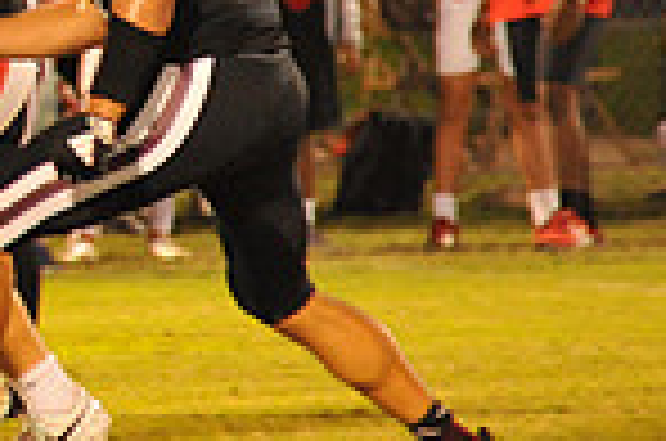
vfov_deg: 1.7
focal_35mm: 785
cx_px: -508
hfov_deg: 2.6
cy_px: 22
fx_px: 14491
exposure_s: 1/160
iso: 5000
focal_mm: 200
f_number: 5
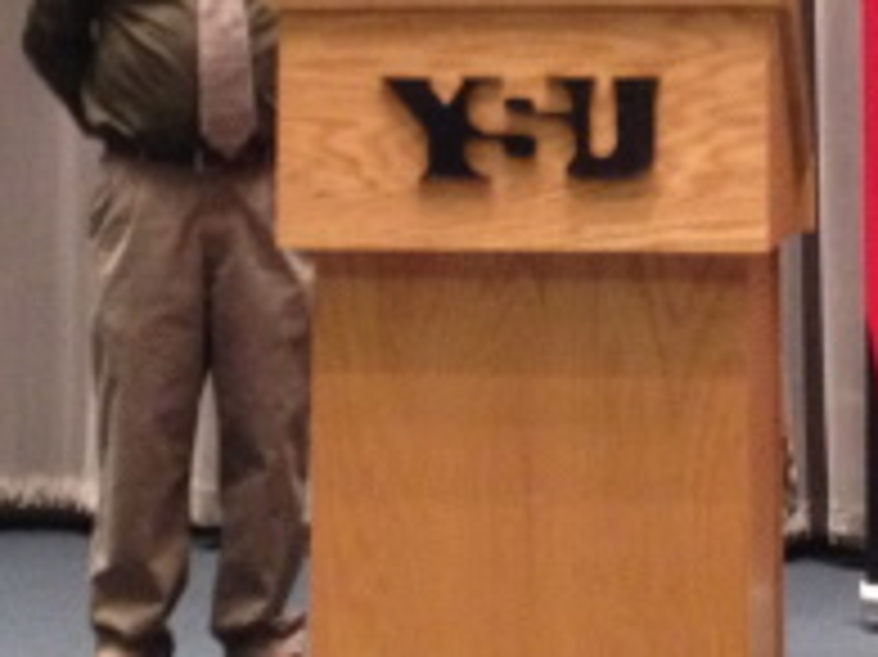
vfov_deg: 12.0
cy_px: -153
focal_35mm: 120
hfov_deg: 16.4
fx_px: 3042
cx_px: 525
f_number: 2.4
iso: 400
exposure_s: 1/17
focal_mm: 4.28
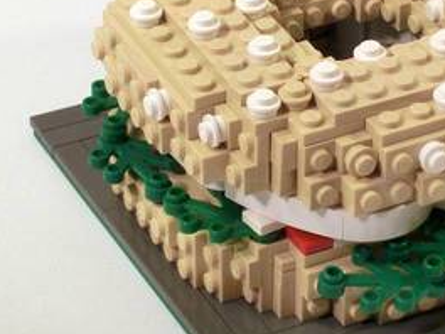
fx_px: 3240
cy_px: 84
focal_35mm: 252
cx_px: 366
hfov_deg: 7.8
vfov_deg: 5.9
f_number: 14
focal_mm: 19.64
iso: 100
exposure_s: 1/6
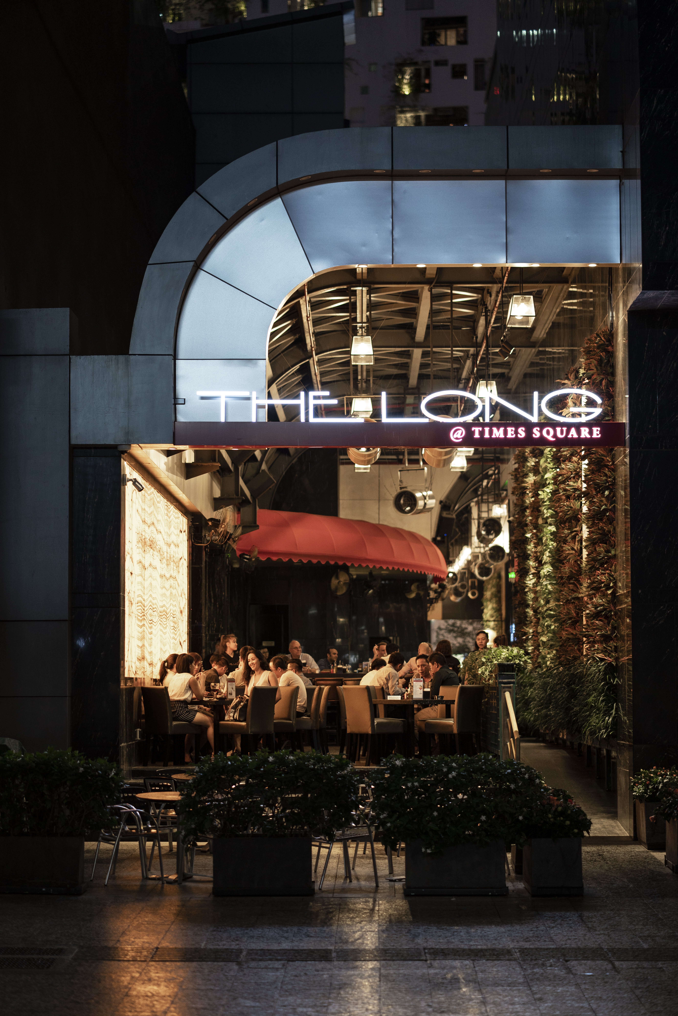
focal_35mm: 85
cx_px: 339
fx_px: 2400
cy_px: 508
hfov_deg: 16.1
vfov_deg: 23.9
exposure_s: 1/80
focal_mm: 85
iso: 1000
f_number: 2
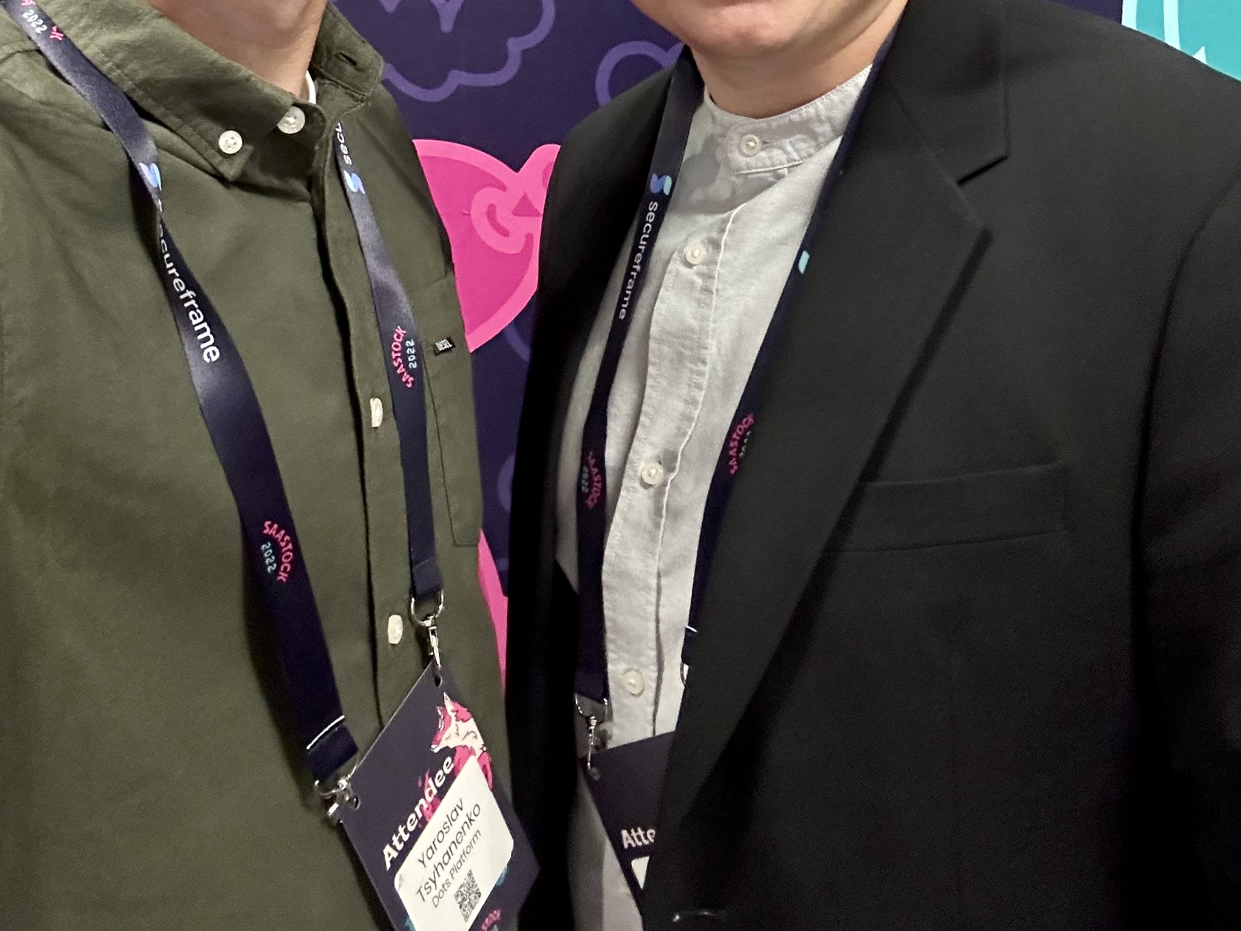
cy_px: -63
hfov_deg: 48.8
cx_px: 523
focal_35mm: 38
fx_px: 1362
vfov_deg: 33.5
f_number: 1.9
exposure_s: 1/34
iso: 250
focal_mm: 2.69
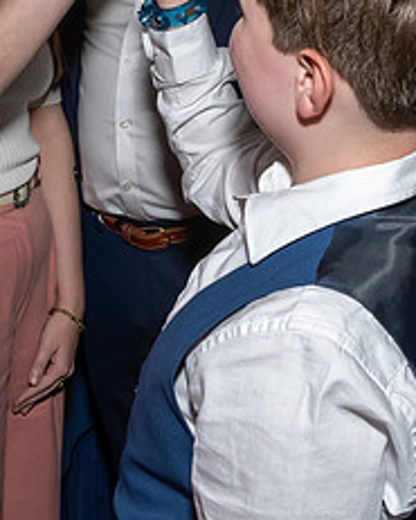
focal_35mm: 79
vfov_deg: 23.3
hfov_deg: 19.3
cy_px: 26
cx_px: 108
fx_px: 1215
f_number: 8
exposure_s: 1/250
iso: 1000
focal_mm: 17
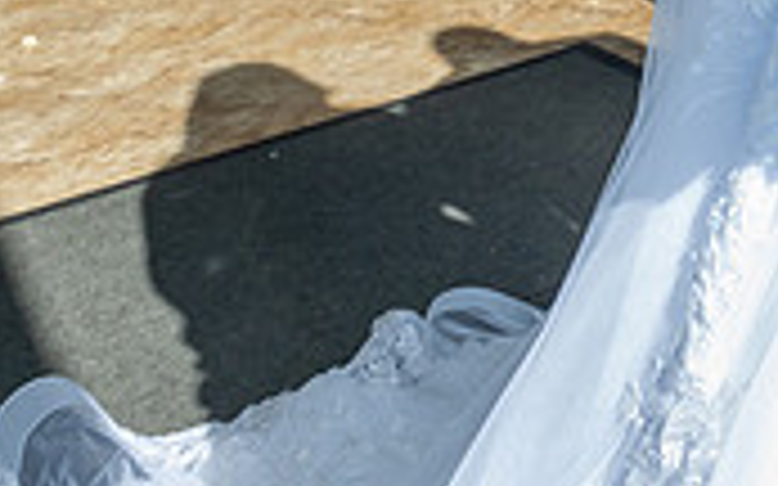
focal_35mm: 82
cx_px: 1147
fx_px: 1738
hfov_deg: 21.4
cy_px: -371
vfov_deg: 14.2
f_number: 10
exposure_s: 1/200
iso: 320
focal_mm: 24
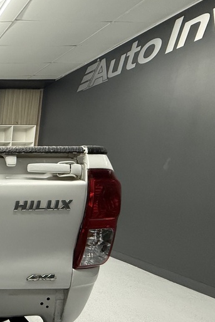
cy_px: 227
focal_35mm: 29
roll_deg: -0.5
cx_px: -103
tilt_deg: -12.1
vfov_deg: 61.3
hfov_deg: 29.1
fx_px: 260
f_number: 2.2
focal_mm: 2.22
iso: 320
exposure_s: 1/100
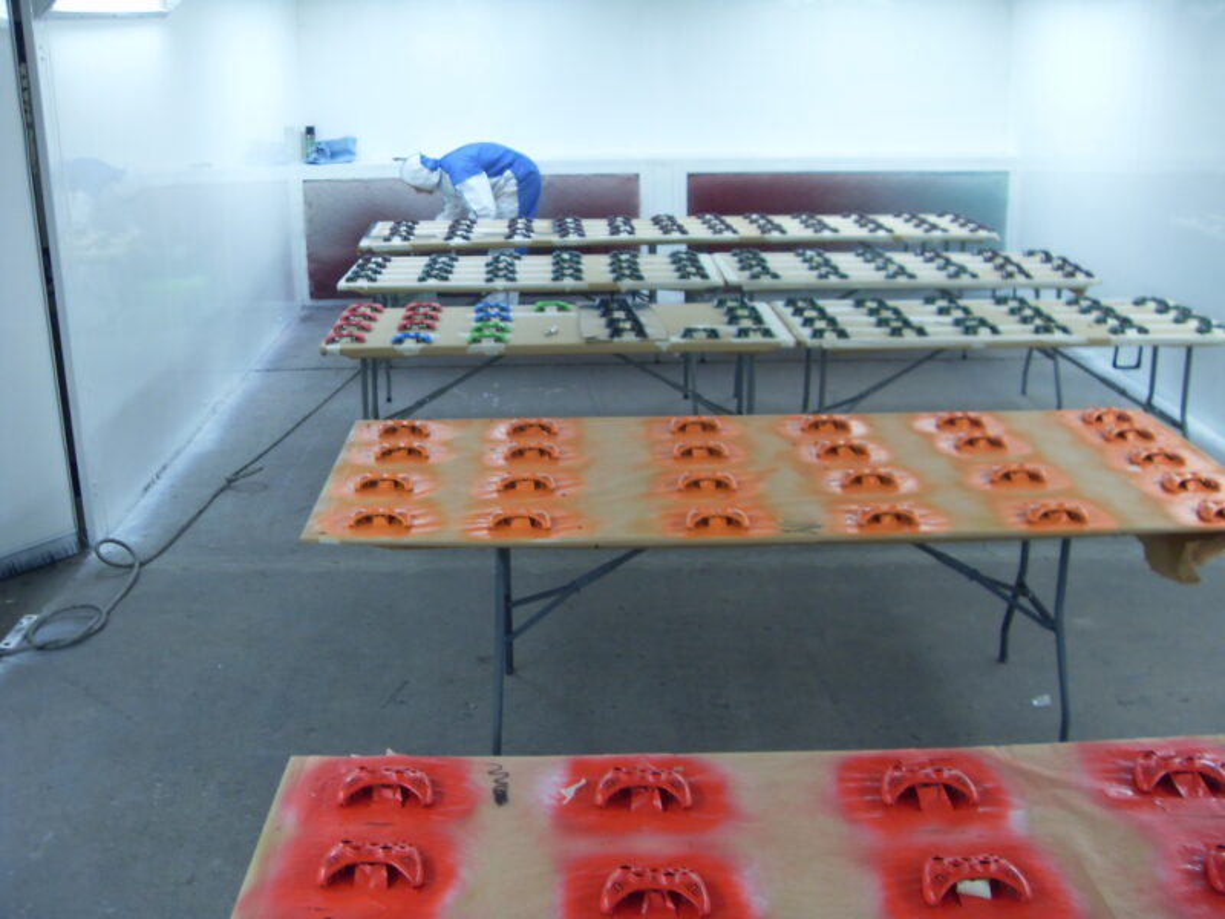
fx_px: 1239
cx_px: 612
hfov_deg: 52.6
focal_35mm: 35
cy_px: 460
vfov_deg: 40.7
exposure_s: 1/60
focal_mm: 6.3
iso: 100
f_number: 2.8
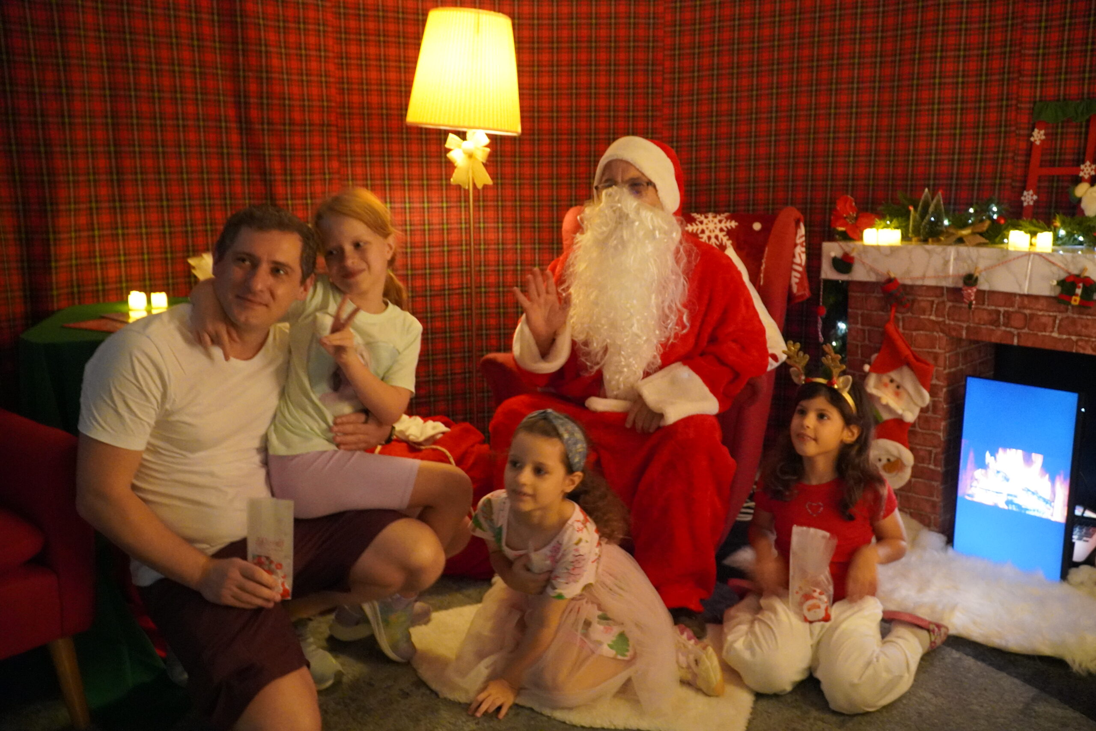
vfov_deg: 43.6
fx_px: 913
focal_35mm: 30
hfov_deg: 61.9
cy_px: 366
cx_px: 548
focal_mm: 20
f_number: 4
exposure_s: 1/8
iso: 6400
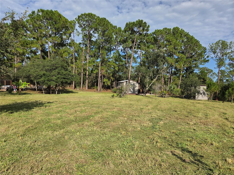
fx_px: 155
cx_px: 117
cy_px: 88
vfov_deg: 58.9
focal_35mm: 23
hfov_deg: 73.9
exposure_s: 1/5127
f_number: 1.8
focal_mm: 5.4
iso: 80
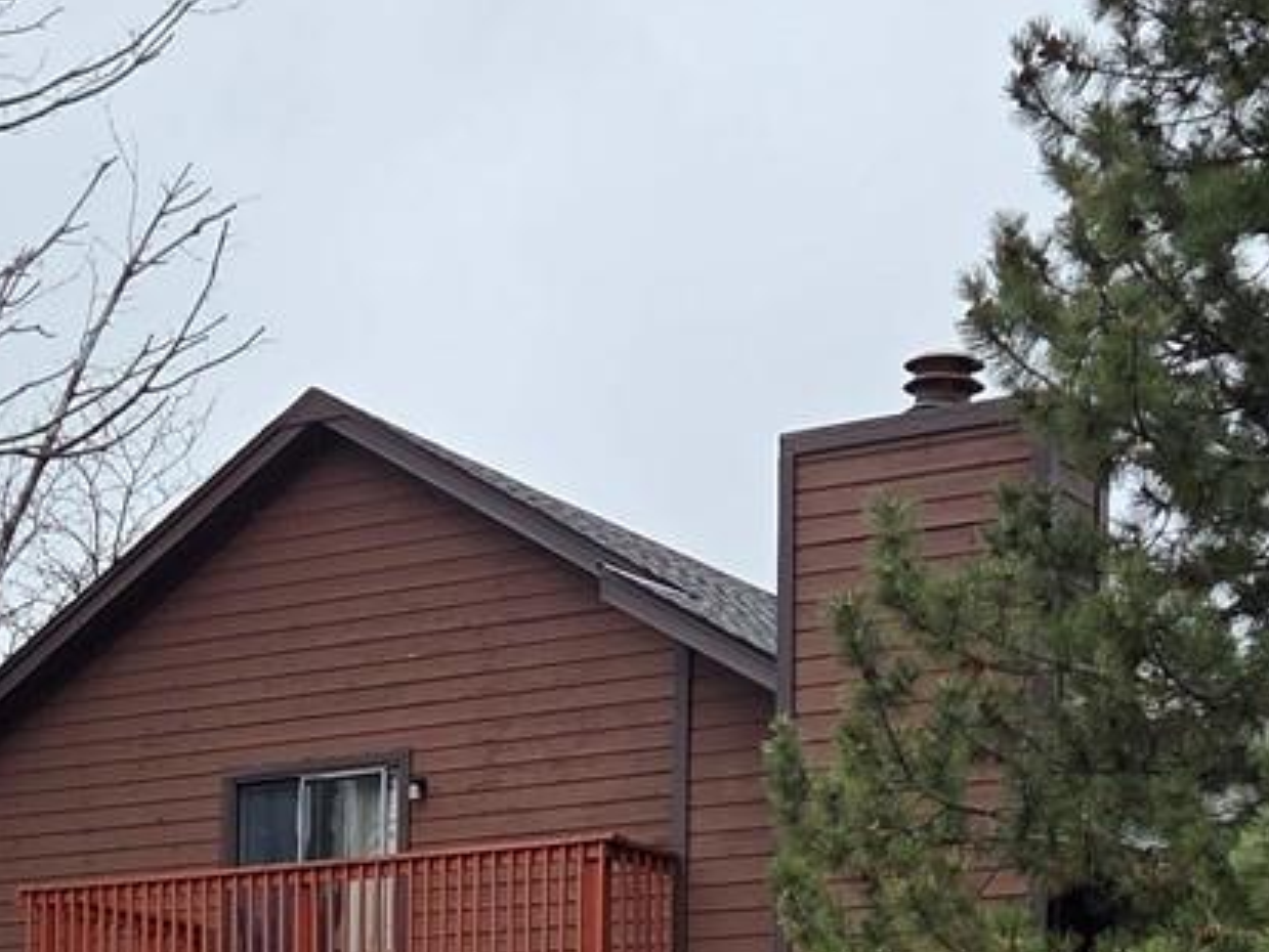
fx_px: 3264
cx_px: 654
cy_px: 1145
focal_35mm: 89
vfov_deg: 16.0
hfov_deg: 22.0
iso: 80
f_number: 1.8
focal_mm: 5.4
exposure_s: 1/752
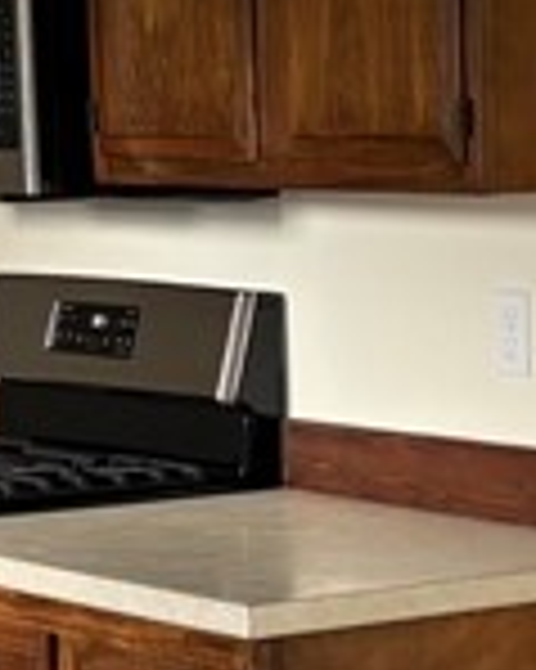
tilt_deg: -5.5
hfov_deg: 8.7
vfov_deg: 11.1
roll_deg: +1.5
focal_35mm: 174
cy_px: 346
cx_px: 698
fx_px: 3454
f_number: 1.6
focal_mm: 5.96
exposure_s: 1/121
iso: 125
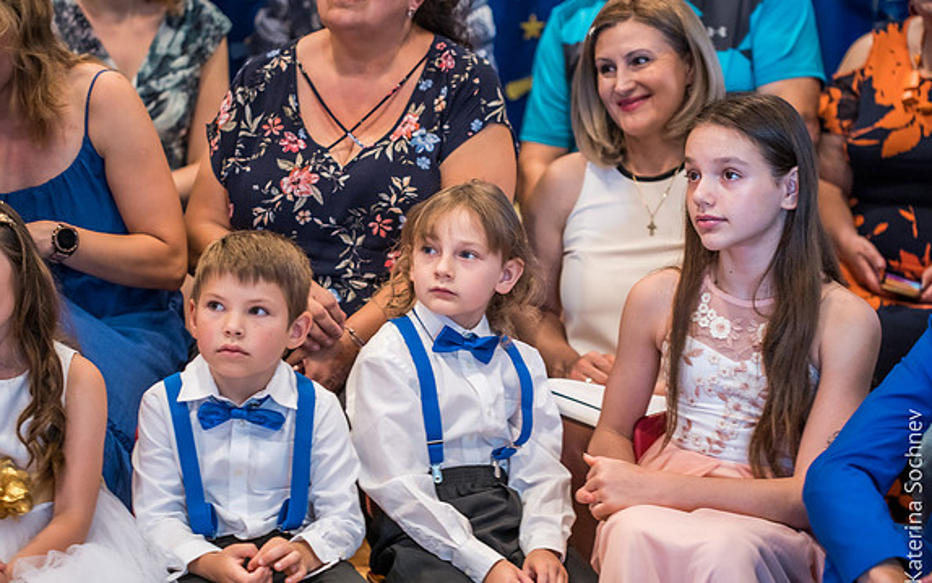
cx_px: 466
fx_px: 2617
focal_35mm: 103
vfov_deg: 12.7
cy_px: 304
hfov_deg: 20.2
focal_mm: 100
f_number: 2.8
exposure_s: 1/80
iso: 1600
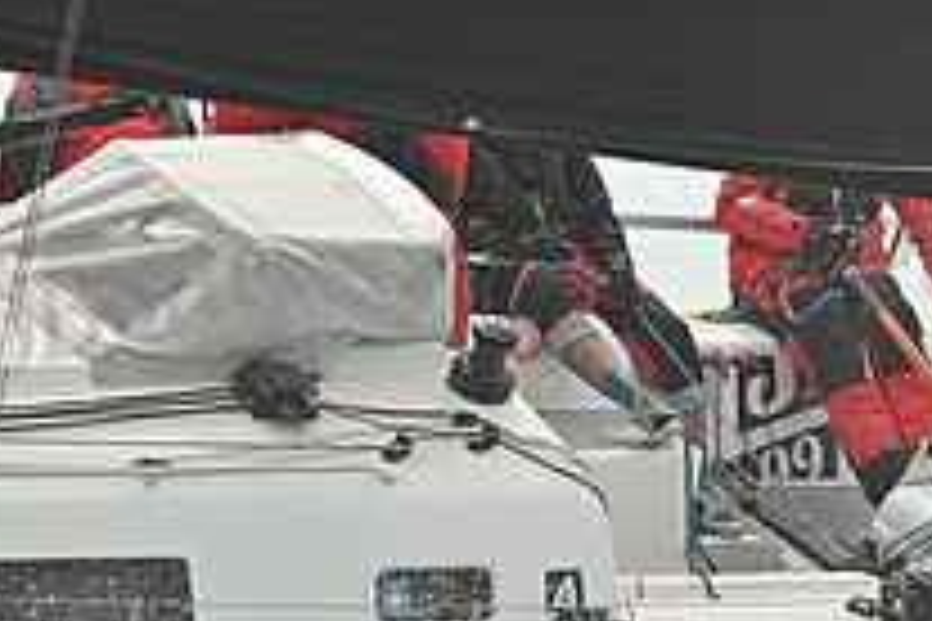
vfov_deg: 6.0
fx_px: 5954
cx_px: 621
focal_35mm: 230
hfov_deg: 8.9
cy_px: 493
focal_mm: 82
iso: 320
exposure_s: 1/1250
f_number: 9
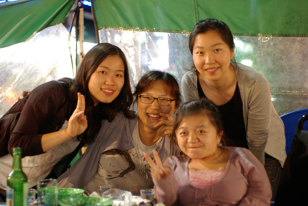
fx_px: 552
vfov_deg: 21.1
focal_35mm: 64
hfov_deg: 31.2
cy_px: 103
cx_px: 154
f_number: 1.9
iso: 400
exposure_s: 1/15
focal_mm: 43
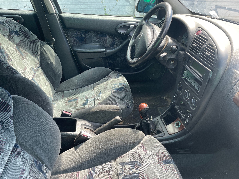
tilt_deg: -34.1
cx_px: 120
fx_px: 180
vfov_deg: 53.1
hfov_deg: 67.3
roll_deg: -0.9
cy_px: 90
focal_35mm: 26
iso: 80
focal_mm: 4.2
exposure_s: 1/121
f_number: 1.6
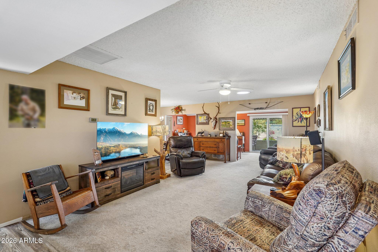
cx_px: 189
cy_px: 126
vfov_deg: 72.0
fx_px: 173
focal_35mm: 16
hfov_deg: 95.0
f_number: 8
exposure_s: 1/8
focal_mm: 16.5
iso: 400
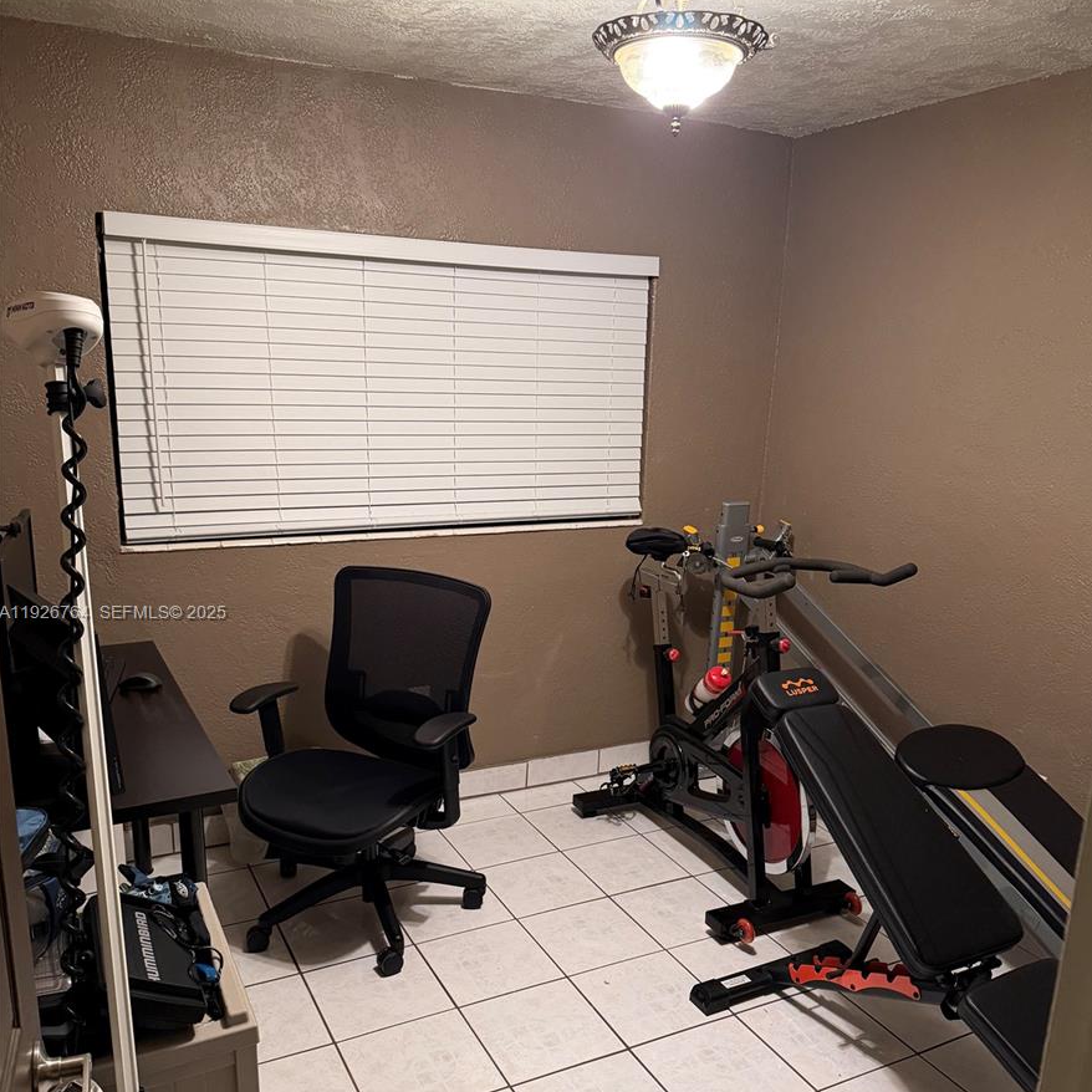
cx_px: 556
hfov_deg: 55.6
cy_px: 614
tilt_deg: -14.6
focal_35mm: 29
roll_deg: -2.0
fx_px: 1035
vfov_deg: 55.5
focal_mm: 6.76
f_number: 1.78
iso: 400
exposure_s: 1/60.2
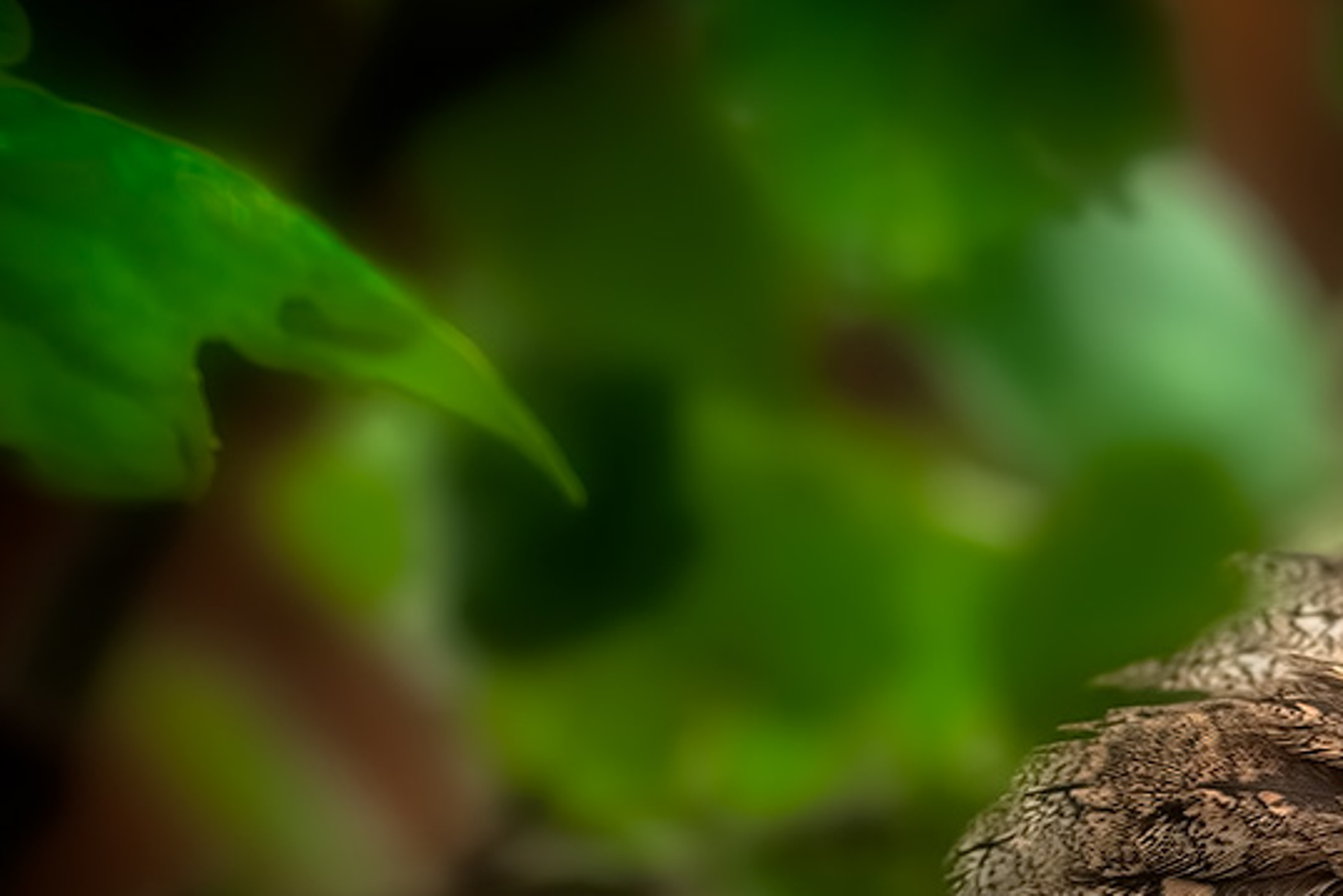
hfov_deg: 3.6
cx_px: 1544
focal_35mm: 572
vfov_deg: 2.4
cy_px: 1107
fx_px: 21343
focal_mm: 145
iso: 640
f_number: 5.6
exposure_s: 1/1000
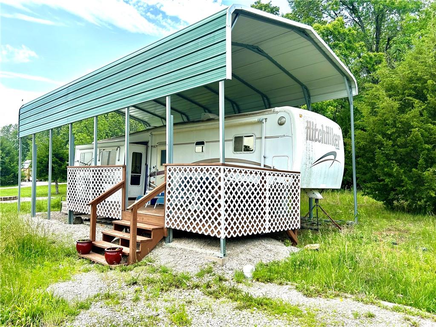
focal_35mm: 26
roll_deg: -1.5
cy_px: 164
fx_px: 327
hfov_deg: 67.3
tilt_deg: +2.3
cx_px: 218
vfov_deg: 53.1
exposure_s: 1/2165
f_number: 1.5
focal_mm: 5.7
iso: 50
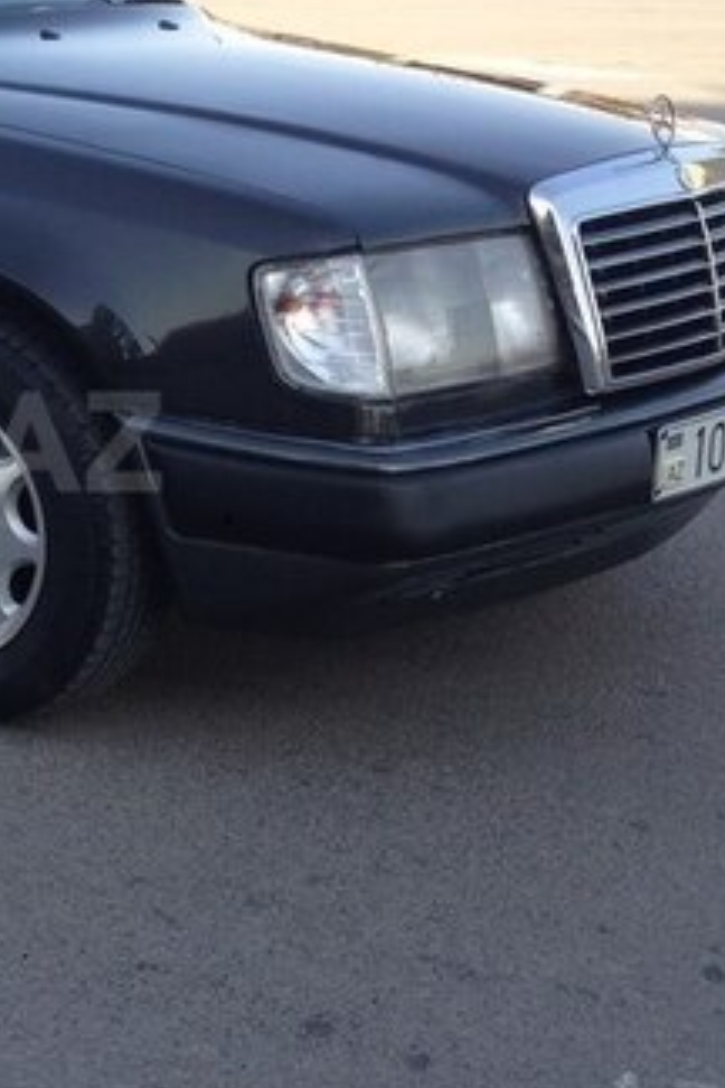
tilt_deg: -13.9
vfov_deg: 28.8
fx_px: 2114
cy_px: 442
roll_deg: +0.2
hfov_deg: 18.3
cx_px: -181
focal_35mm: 70
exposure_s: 1/437
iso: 50
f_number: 2.4
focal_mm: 4.12
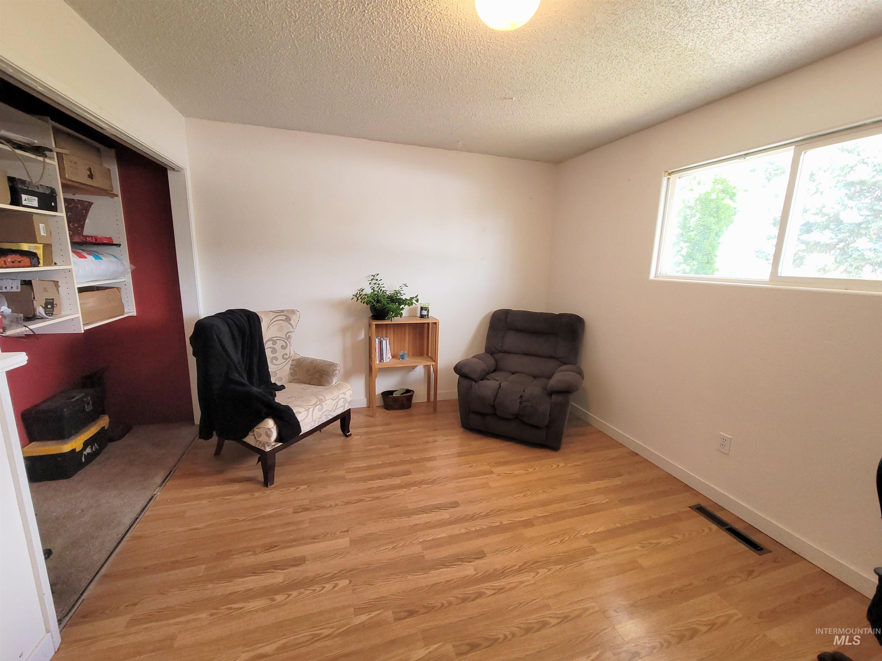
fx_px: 331
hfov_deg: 106.2
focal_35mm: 13
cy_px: 330
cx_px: 441
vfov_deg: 89.9
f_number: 2.2
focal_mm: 2.2
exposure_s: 1/60
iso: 100
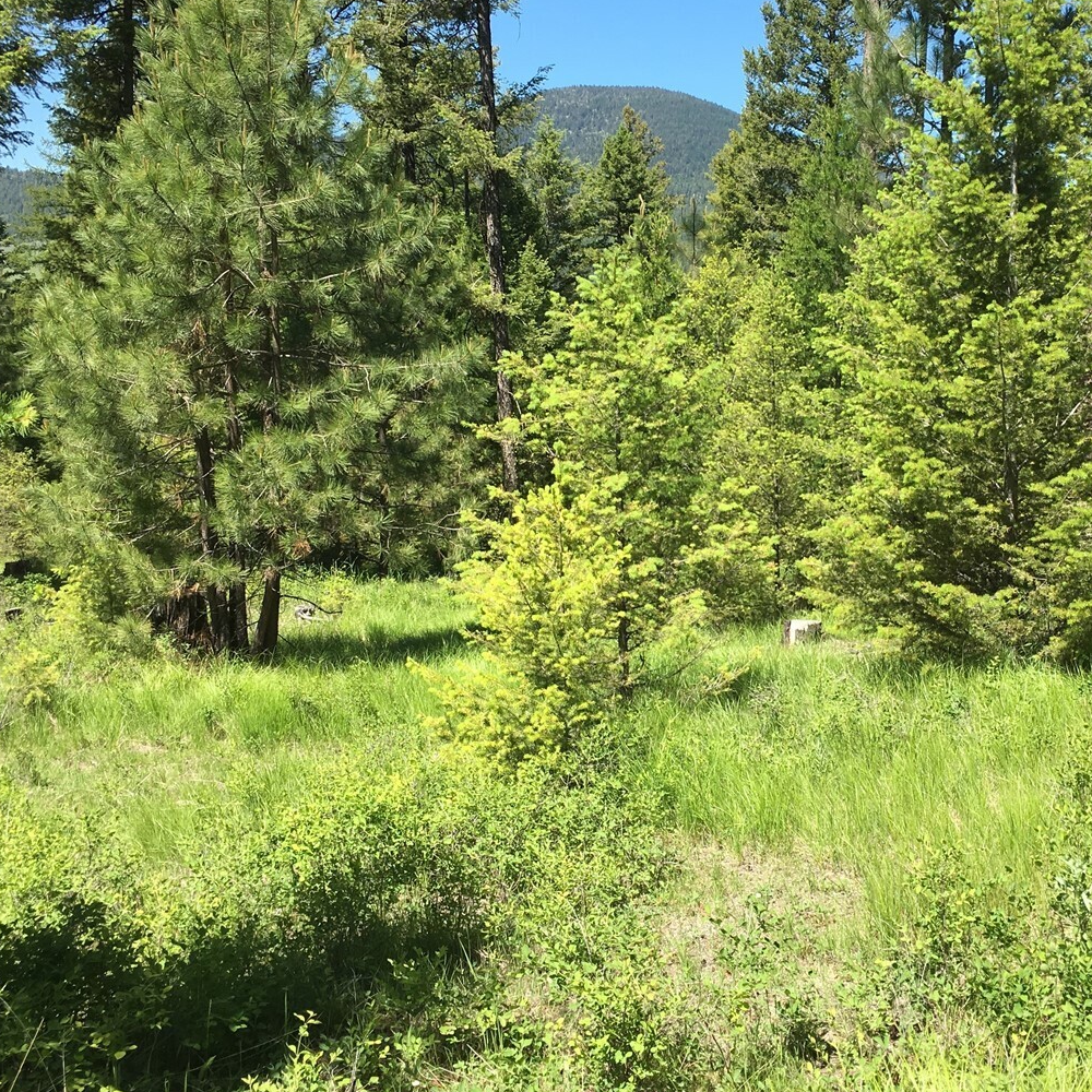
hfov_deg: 40.5
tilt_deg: -9.1
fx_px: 1463
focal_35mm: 41
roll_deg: -1.5
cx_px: 703
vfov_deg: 40.9
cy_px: 486
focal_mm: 4.15
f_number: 2.2
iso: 25
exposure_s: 1/699
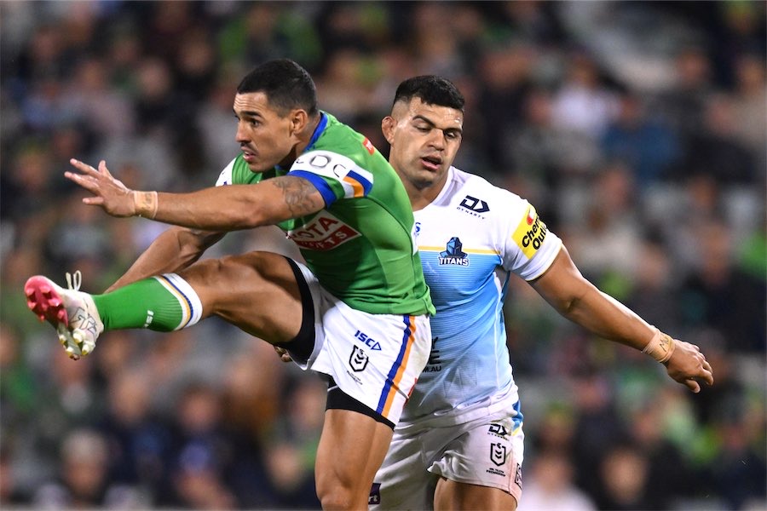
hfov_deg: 5.2
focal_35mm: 400
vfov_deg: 3.4
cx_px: 384
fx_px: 8522
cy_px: 256
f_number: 2.8
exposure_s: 1/1600
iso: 4000
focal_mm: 400
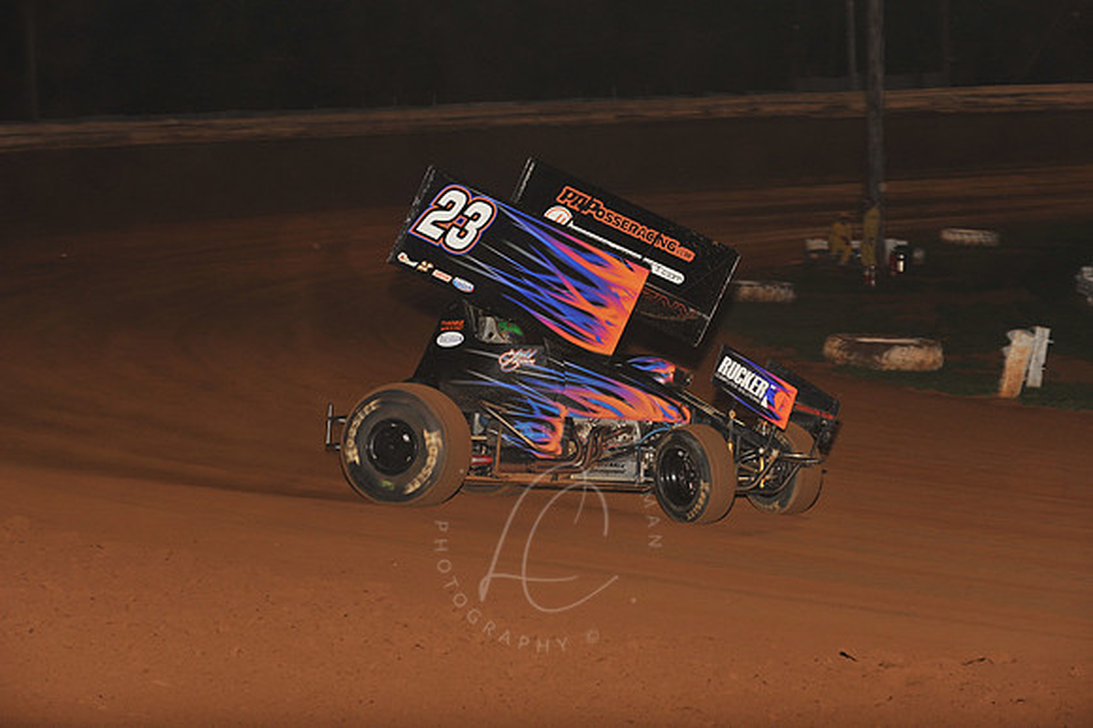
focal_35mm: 105
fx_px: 3186
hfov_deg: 19.5
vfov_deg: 13.0
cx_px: 546
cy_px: 364
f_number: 6.3
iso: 800
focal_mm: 105
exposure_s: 1/320
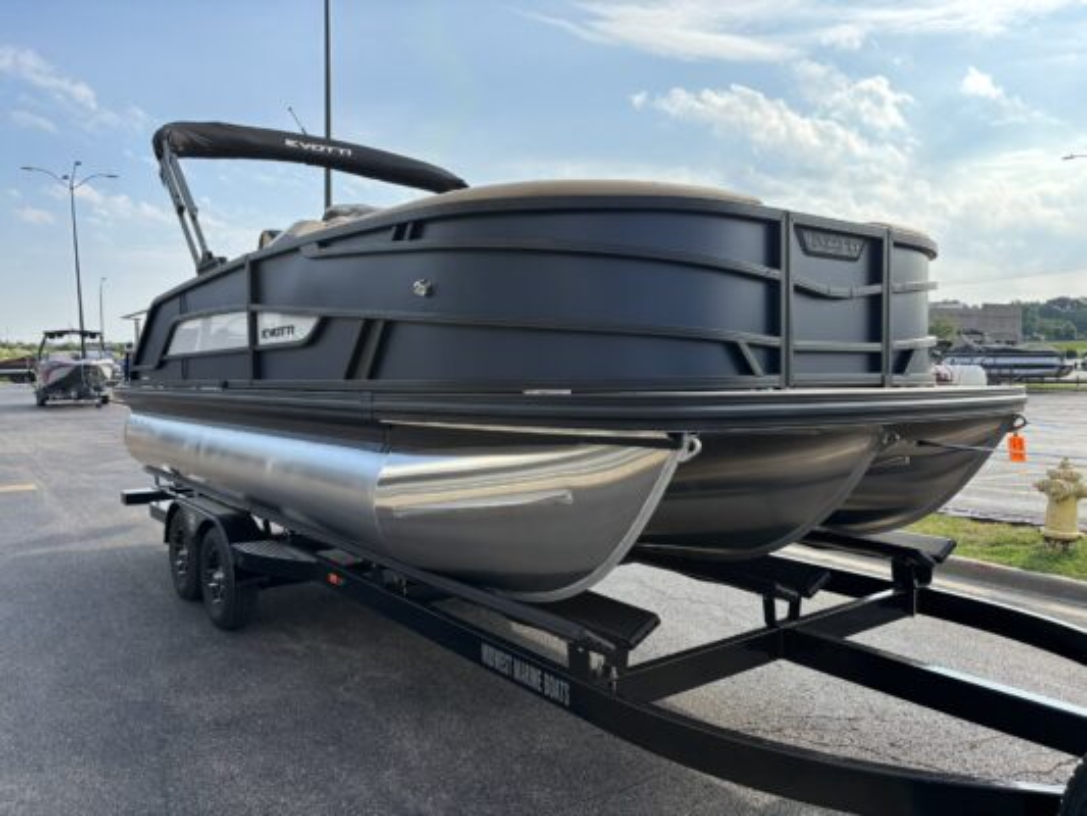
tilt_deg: -4.0
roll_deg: +0.7
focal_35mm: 26
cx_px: 544
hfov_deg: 67.3
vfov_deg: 53.1
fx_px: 817
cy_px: 408
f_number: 1.6
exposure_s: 1/2398
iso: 50
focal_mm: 5.96
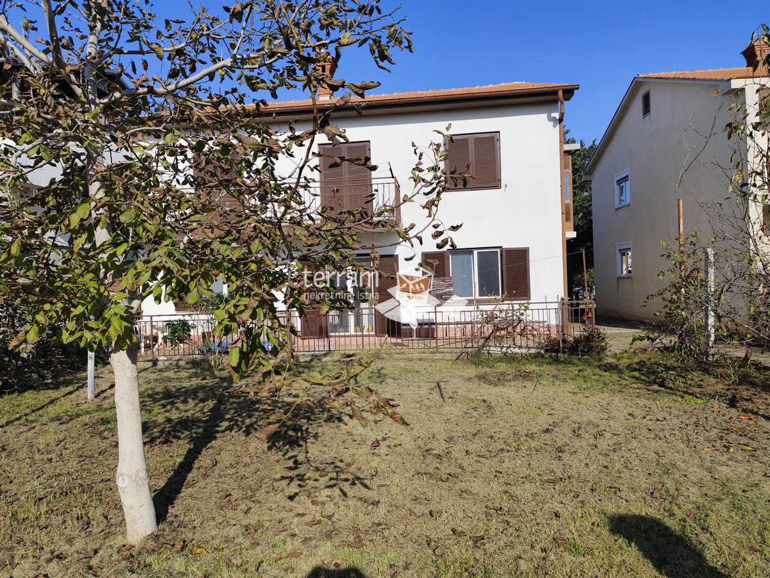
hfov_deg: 73.9
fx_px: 512
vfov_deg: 58.9
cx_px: 385
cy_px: 289
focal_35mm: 23
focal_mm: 6.14
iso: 50
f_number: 1.65
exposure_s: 1/1800
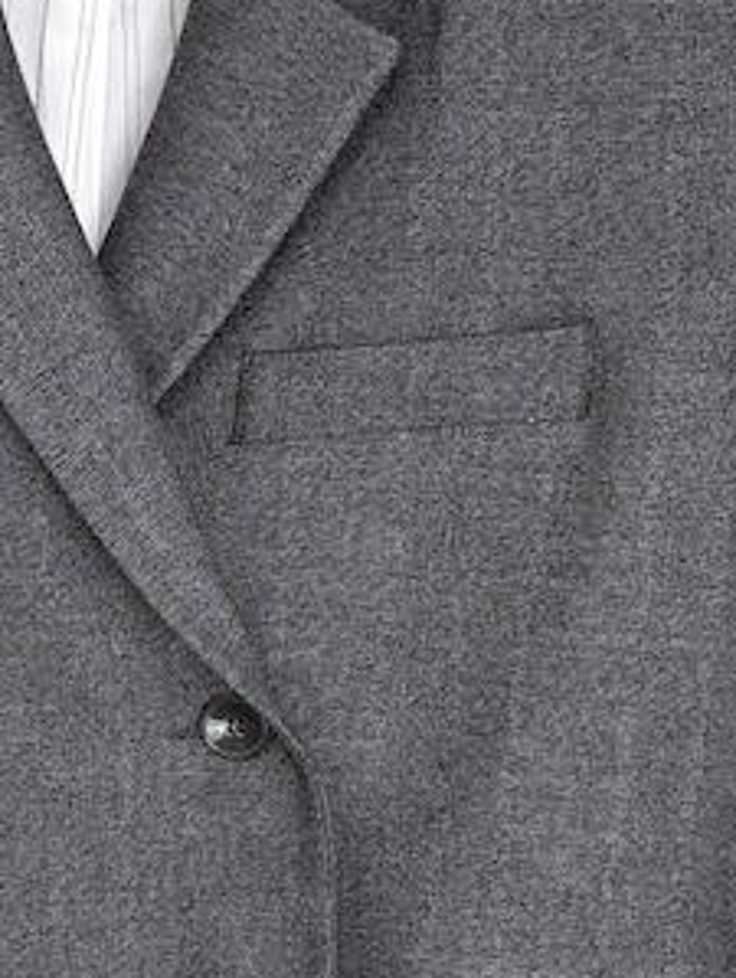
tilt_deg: -5.0
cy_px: 505
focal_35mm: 85
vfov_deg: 23.0
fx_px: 2405
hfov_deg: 17.3
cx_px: 154
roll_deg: +1.9
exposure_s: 1/100
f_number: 1.6
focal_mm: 5.96
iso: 64
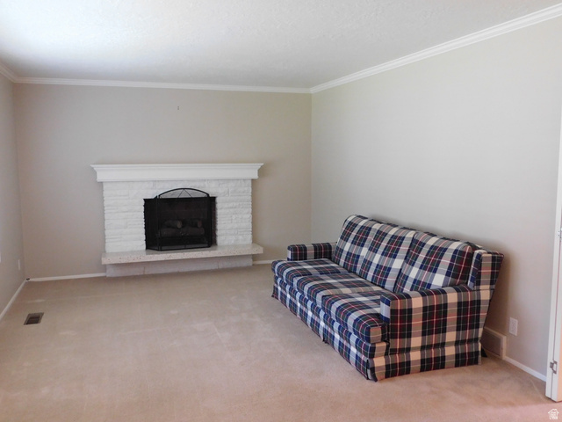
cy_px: 211
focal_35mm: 30
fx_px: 487
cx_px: 281
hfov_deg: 60.0
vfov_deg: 46.8
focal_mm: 5.3
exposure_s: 1/25
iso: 400
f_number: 3.2
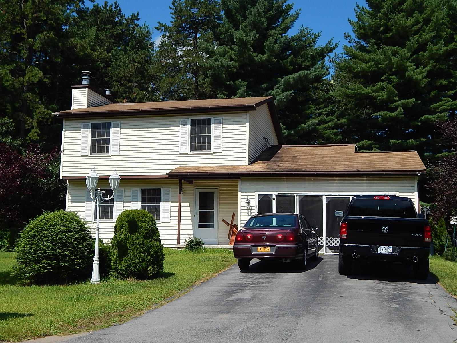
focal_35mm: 43
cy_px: 172
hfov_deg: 43.9
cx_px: 228
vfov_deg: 33.6
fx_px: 568
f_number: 7.1
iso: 125
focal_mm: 7.7
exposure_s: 1/400
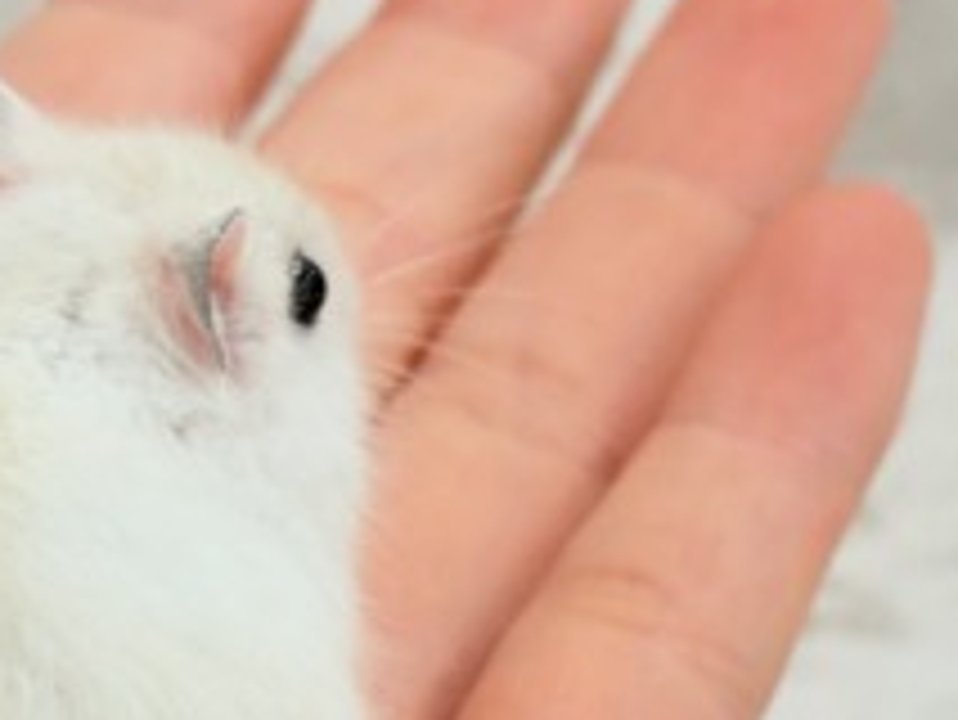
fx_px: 4320
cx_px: 270
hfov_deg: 12.6
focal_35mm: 156
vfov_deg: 9.5
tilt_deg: -21.0
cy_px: 652
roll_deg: -5.2
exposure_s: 1/50
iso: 32
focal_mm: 5.96
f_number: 1.6
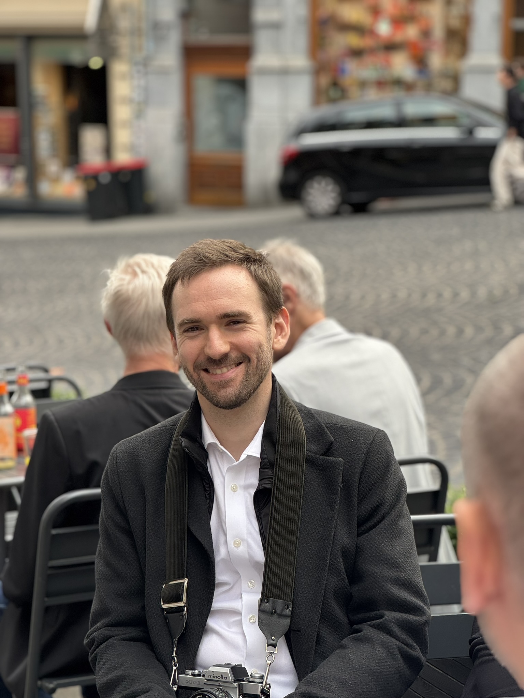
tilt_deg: -10.2
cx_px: 262
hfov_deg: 19.1
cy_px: 349
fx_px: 1554
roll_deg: -0.3
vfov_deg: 25.3
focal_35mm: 77
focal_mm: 9
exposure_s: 1/108
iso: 25
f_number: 2.8
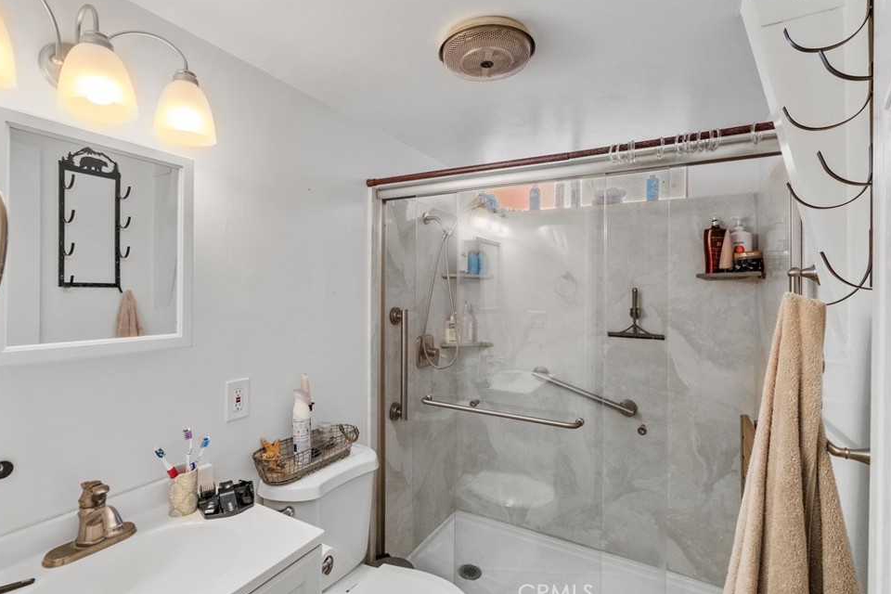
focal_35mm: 16
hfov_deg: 96.7
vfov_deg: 73.7
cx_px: 449
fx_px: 396
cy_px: 289
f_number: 6.4
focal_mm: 10
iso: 1600
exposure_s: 1/80
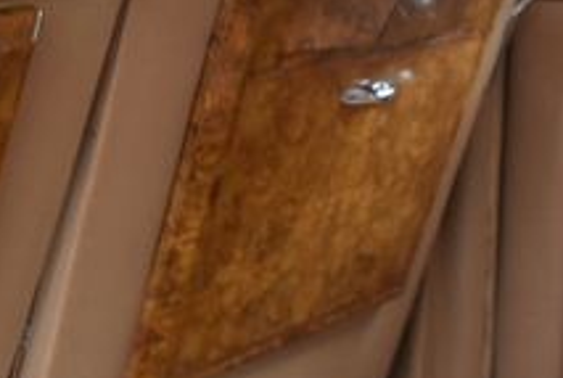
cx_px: -50
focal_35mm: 104
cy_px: 307
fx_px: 1622
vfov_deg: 13.2
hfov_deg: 18.9
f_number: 6.3
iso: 800
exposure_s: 1/160
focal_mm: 23
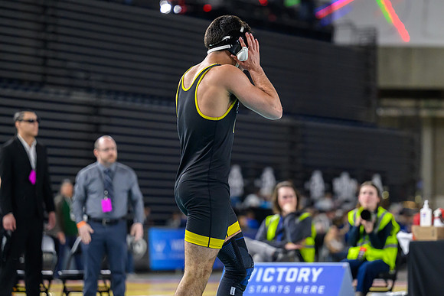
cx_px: 222
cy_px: 121
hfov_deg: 12.6
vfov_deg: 8.4
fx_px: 2009
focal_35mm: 163
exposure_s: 1/800
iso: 3200
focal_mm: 125
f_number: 2.8
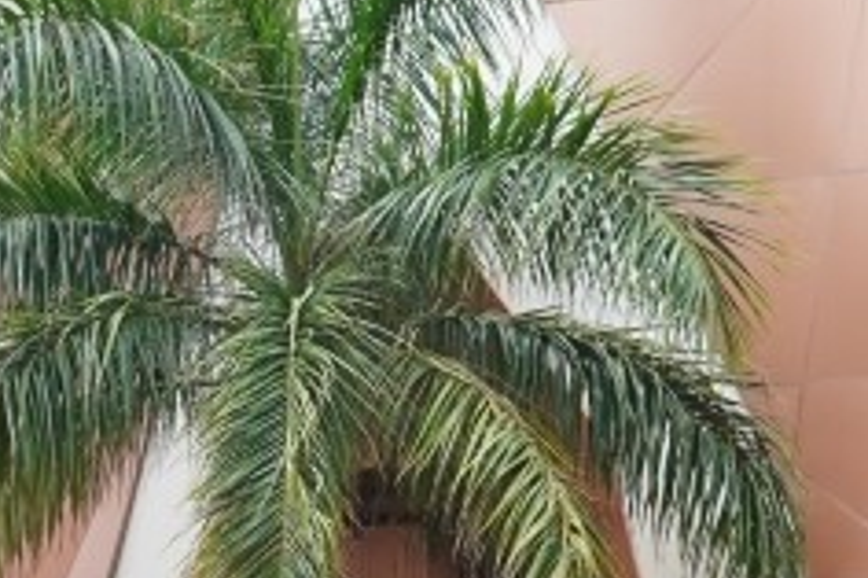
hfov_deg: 9.4
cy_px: 1139
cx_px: -868
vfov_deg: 6.5
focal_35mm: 204
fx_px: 4915
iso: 400
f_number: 8
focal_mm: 47
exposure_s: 1/200
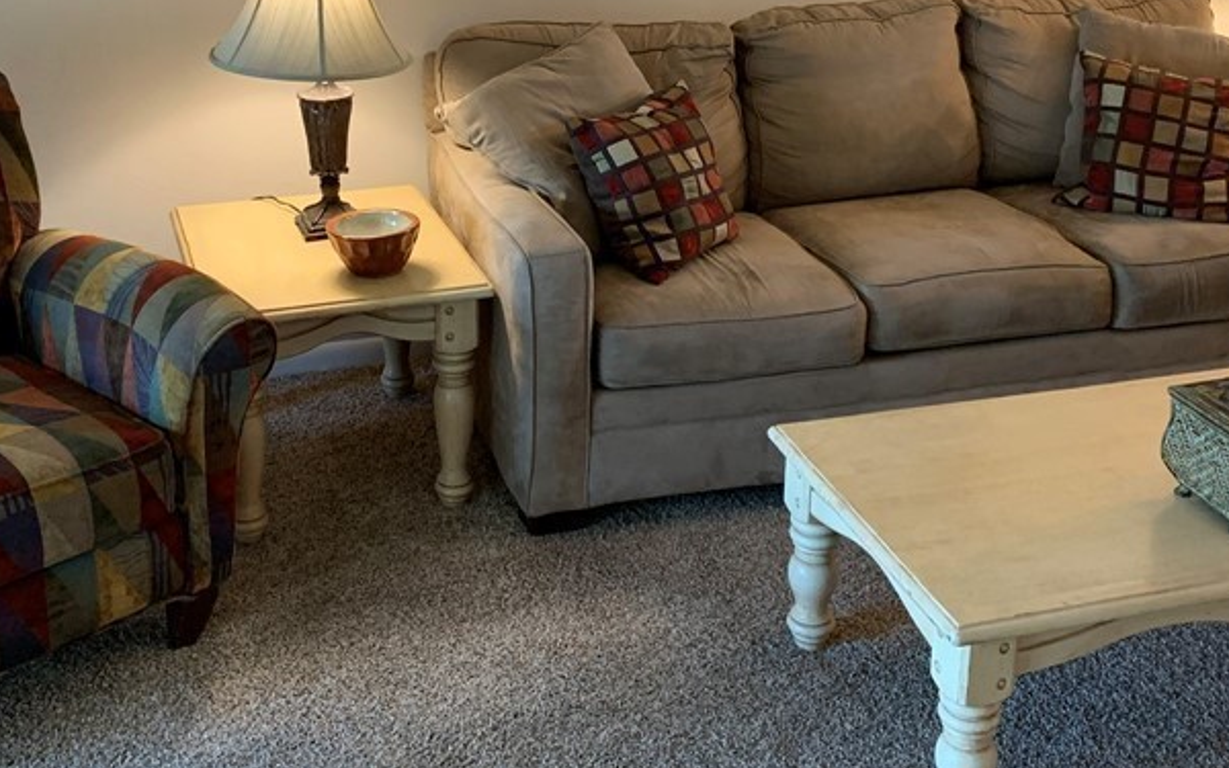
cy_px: 207
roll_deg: -0.9
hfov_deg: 42.6
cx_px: 571
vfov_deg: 27.1
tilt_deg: -16.9
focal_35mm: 47
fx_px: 1574
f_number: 1.8
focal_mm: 4.25
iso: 250
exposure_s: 1/40
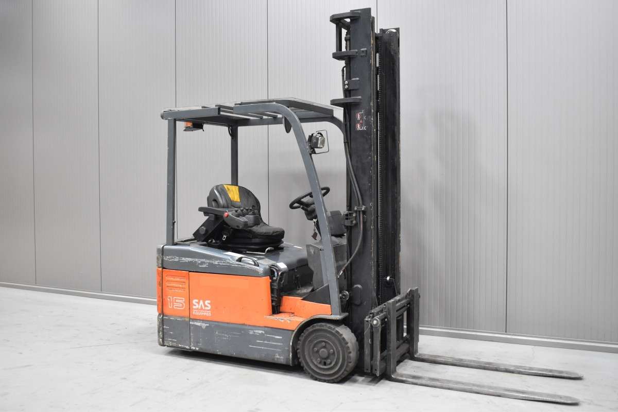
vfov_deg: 38.4
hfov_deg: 55.1
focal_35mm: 34
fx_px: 592
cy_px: 206
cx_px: 309
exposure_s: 1/30
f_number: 4.5
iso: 1600
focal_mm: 23
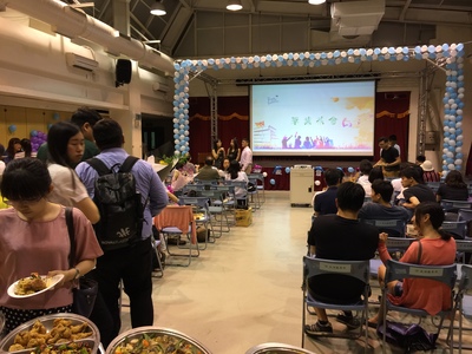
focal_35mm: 29
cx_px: 236
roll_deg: -0.8
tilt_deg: -5.0
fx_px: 395
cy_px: 177
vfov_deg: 48.2
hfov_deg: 61.7
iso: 32
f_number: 2.2
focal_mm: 4.15
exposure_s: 1/15
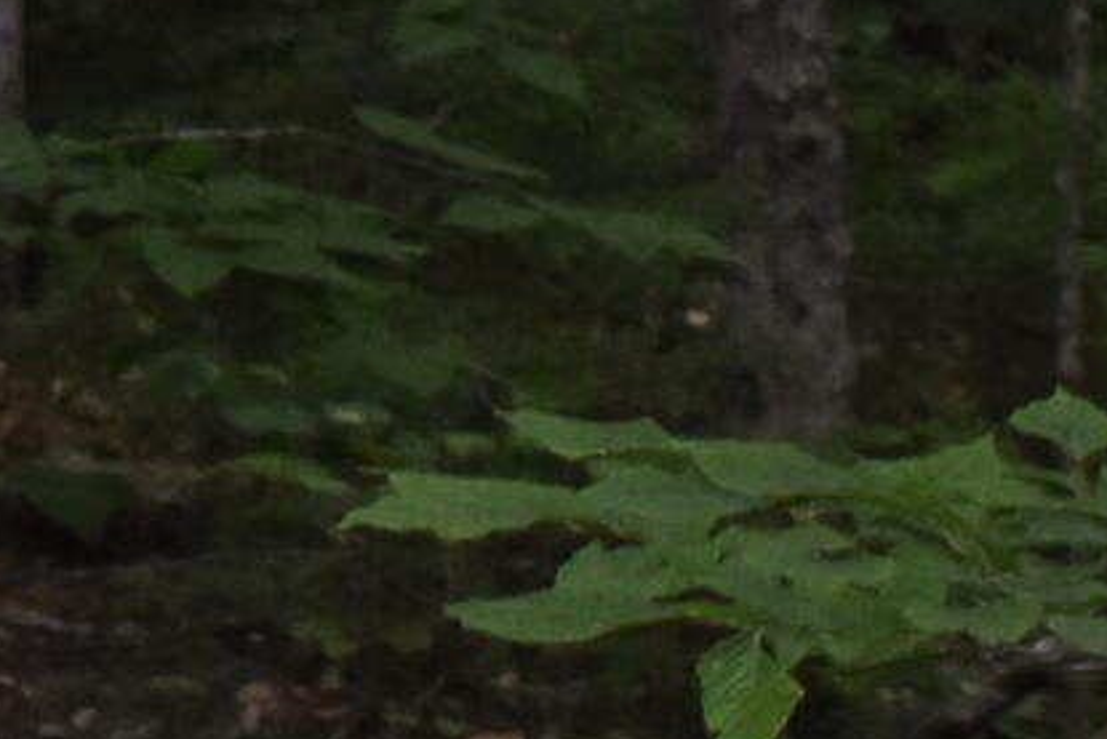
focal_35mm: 597
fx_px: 18351
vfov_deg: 2.3
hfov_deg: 3.5
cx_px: 1120
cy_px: -1016
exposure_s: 1/60
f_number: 5.6
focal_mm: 55
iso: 1600
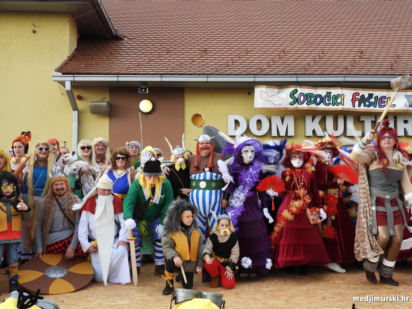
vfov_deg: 40.7
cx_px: 206
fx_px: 417
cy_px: 154
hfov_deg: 52.6
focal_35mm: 35
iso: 100
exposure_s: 1/160
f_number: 3.2
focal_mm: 6.3
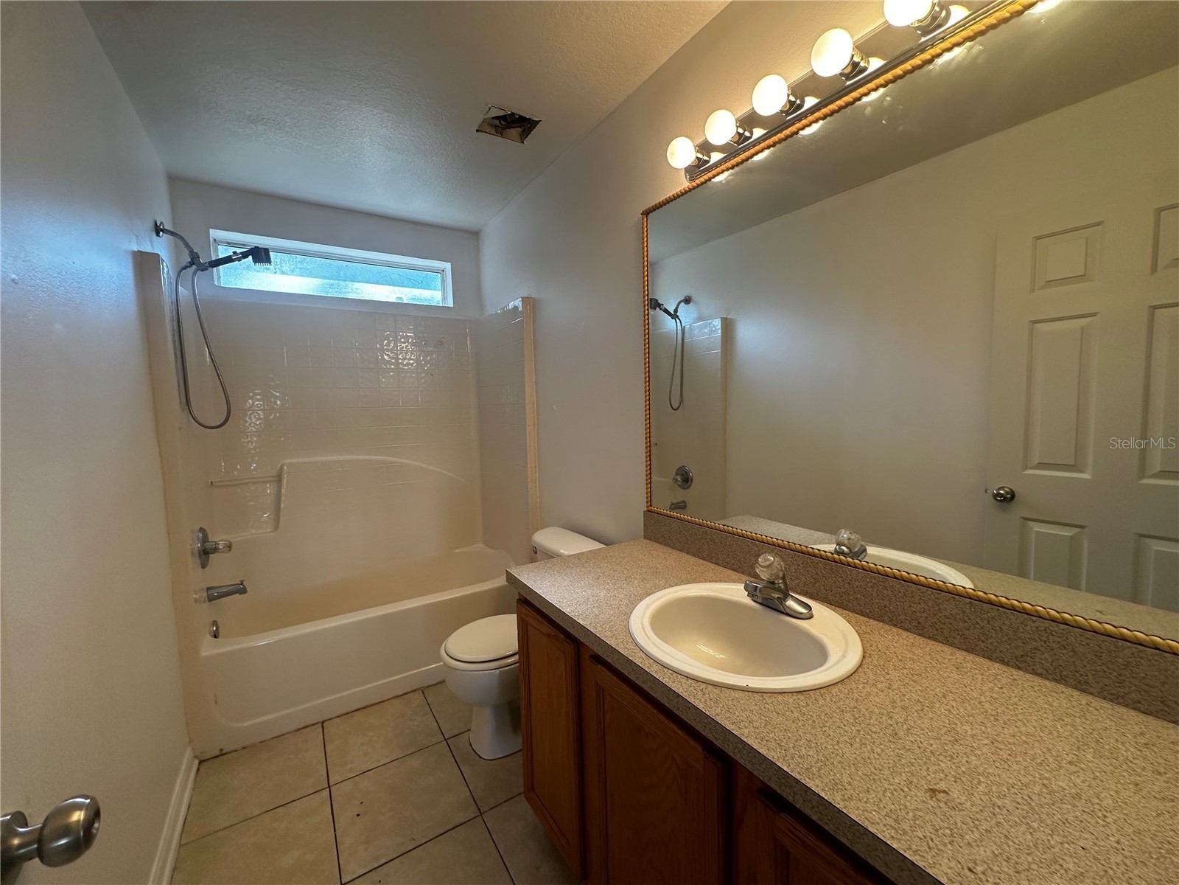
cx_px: 590
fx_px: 477
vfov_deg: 85.7
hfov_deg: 102.1
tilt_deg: -4.9
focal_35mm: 14
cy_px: 442
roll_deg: +1.1
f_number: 2.2
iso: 125
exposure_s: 1/120
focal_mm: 2.22
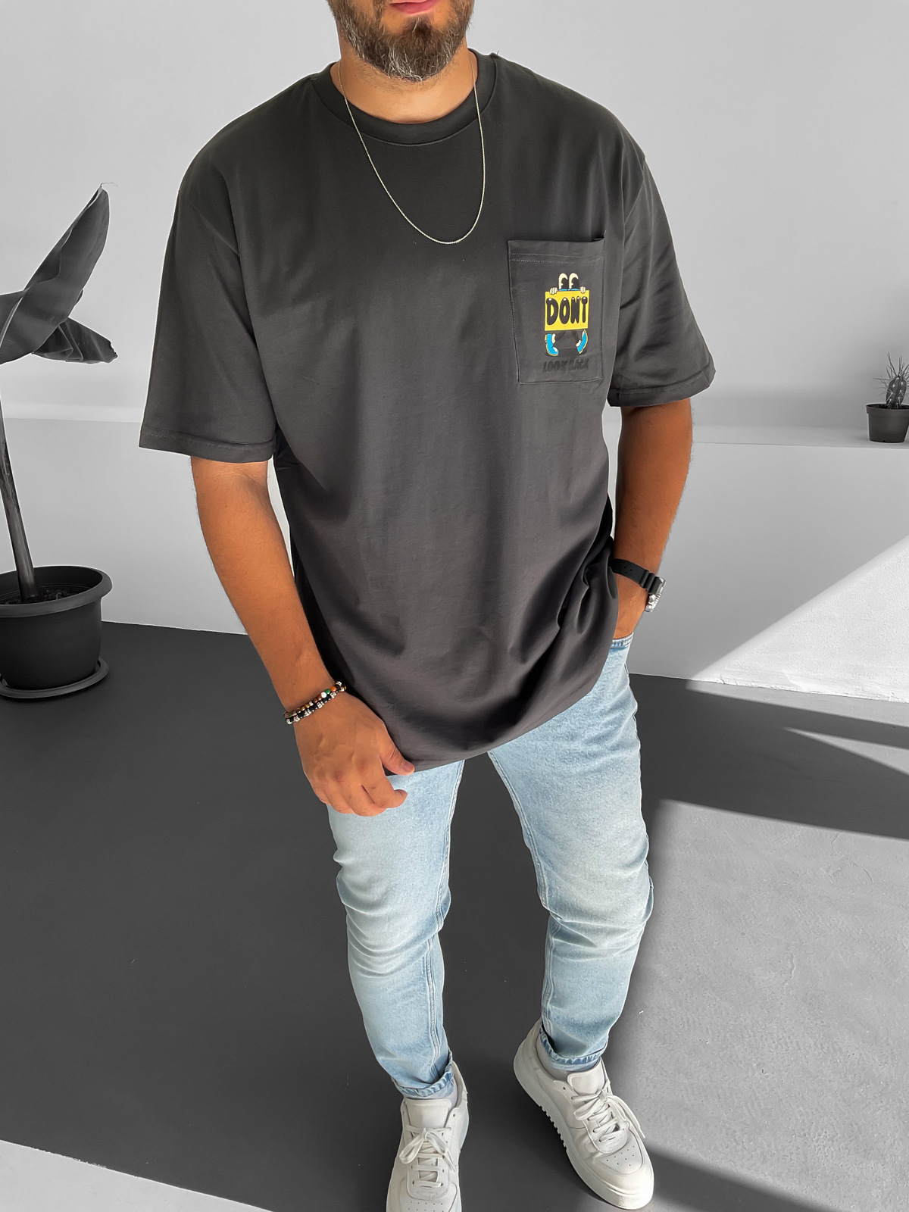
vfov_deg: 61.7
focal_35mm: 29
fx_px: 1015
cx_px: 454
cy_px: 606
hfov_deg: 48.2
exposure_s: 1/230
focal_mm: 3
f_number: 1.8
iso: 16
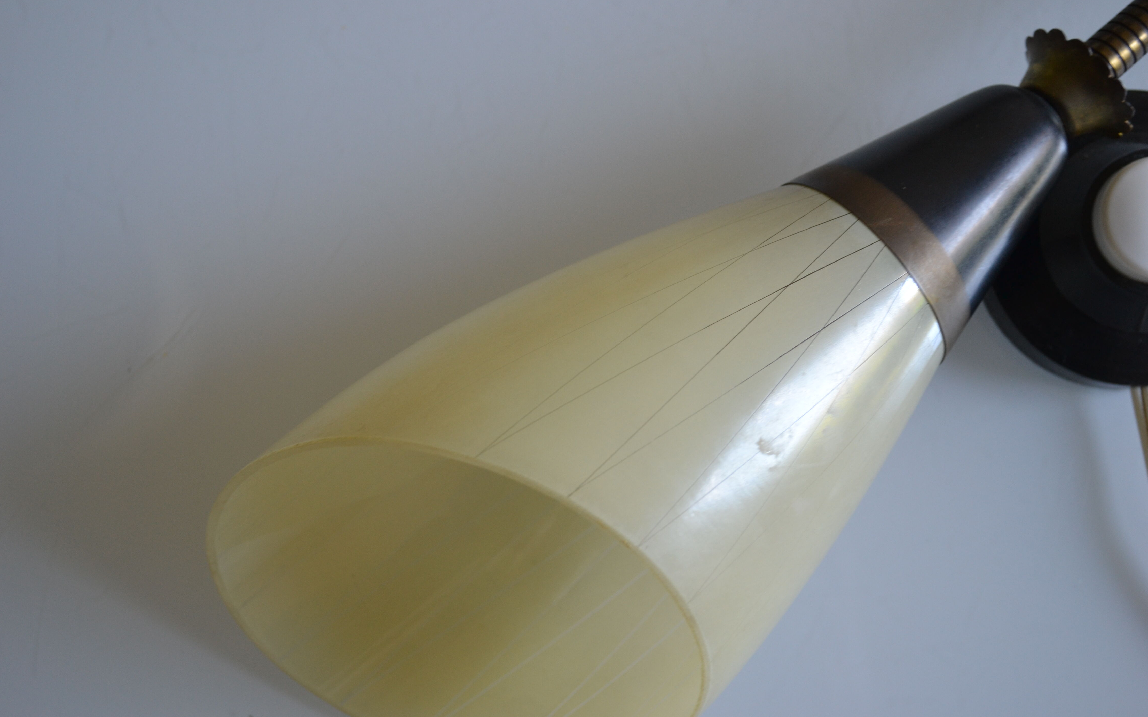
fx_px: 1658
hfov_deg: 38.2
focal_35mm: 53
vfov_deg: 24.4
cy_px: 363
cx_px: 571
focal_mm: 34
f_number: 5
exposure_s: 1/30
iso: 400
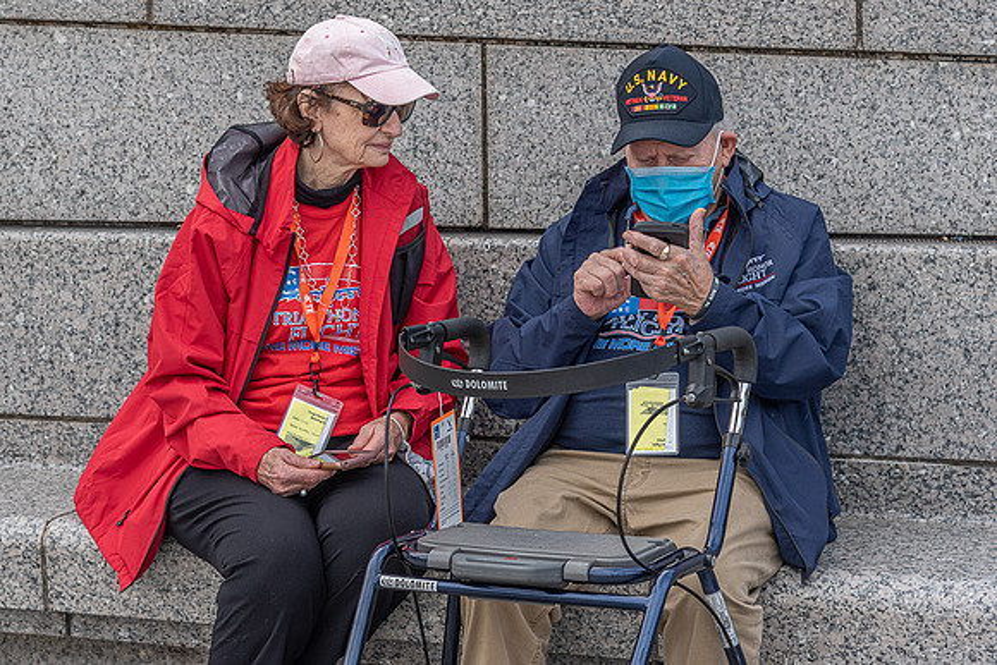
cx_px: 356
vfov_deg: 13.6
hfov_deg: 20.3
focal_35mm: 100
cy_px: 237
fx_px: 2780
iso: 500
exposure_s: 1/500
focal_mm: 78
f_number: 5.6
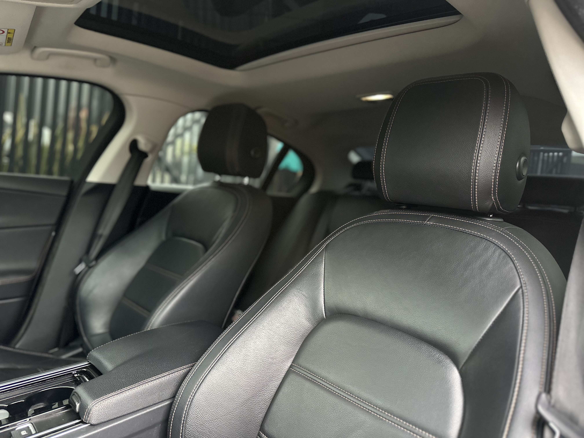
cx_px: 292
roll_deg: -6.1
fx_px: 405
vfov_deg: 56.8
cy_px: 219
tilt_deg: -2.6
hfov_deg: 71.6
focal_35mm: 24
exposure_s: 1/60
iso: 500
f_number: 1.78
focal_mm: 6.86
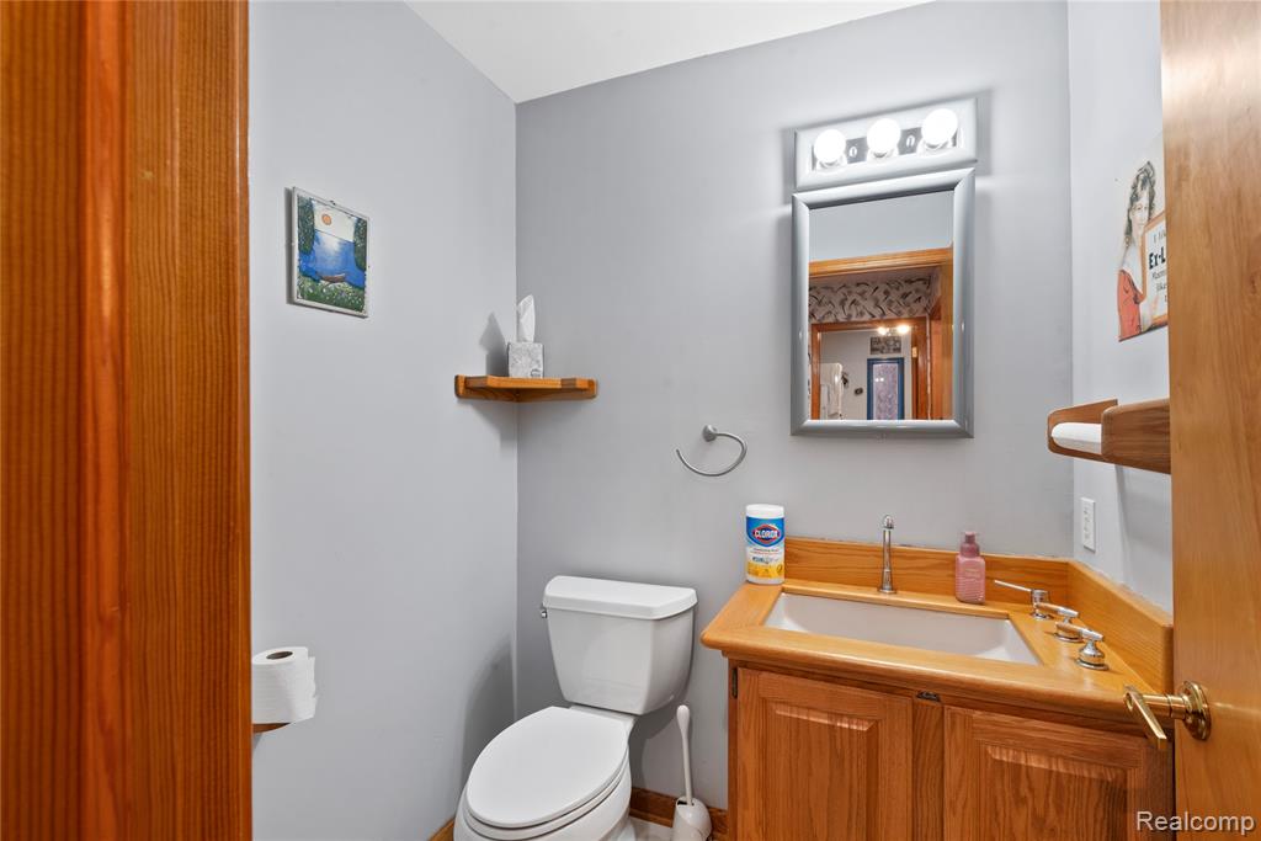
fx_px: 560
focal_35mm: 16
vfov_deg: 73.8
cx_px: 630
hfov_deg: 96.7
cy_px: 420
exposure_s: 1/3
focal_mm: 16
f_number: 9
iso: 250
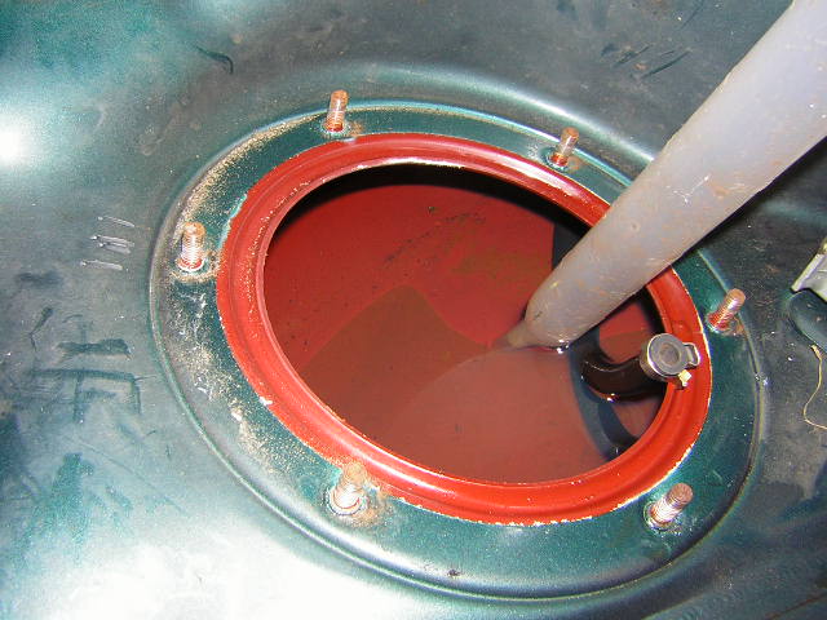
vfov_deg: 39.7
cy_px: 310
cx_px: 414
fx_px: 860
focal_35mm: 36
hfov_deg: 51.4
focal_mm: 4.7
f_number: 5.2
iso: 50
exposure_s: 1/60.1
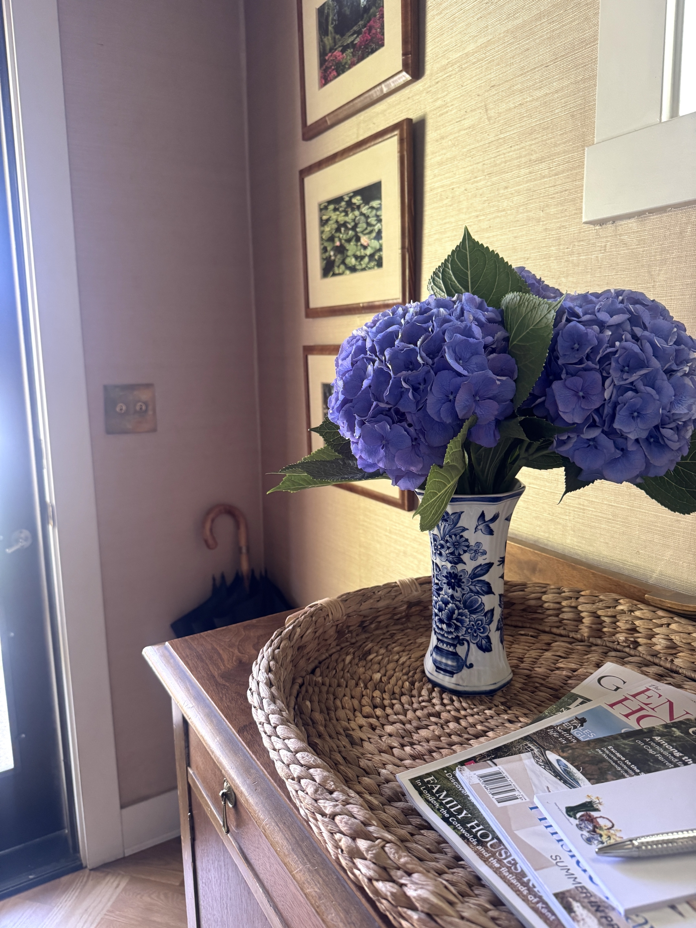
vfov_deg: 71.6
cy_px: 464
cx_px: 348
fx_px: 643
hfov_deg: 56.8
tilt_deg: -10.3
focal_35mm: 24
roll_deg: +0.9
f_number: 1.78
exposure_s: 1/60
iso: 400
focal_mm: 6.76
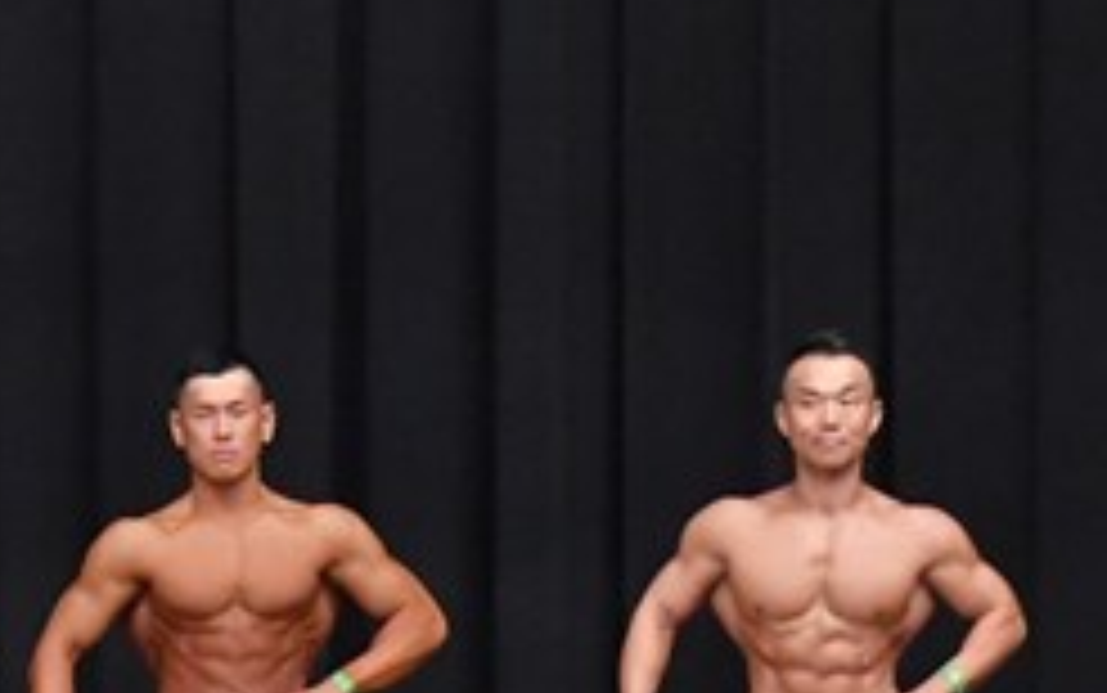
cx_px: -128
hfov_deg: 5.6
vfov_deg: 3.5
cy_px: 801
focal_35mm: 375
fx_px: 11319
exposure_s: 1/400
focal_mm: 78
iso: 8000
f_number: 5.6
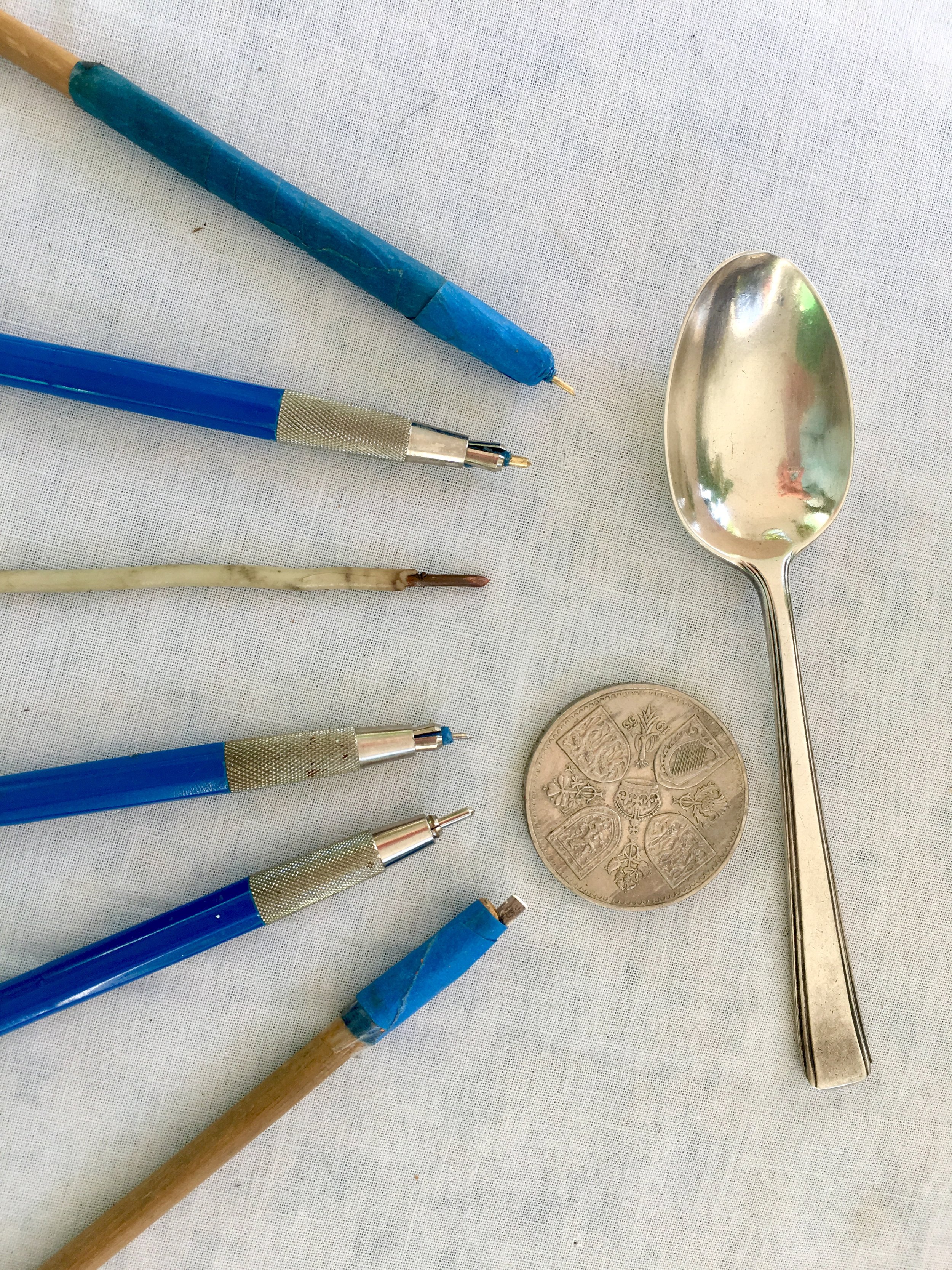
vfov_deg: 61.7
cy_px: 635
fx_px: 1063
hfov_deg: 48.2
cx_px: 476
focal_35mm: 29
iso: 25
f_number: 2.2
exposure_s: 1/153
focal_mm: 4.15
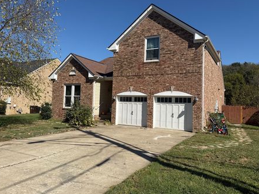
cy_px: 92
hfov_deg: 65.3
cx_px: 128
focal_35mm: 27
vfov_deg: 51.3
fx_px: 202
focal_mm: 6.76
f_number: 1.78
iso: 80
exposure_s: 1/6711
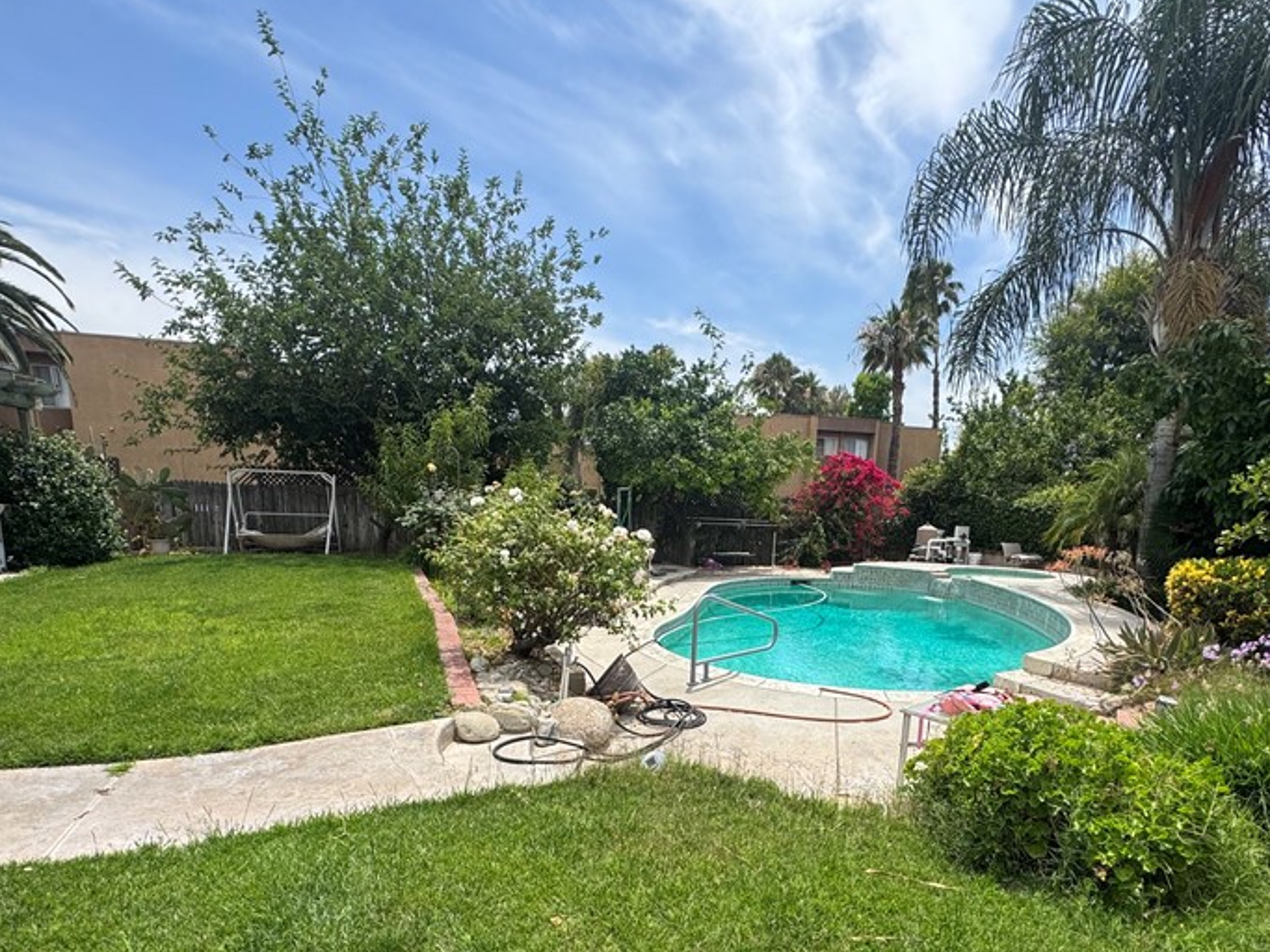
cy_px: 660
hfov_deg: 78.9
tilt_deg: -13.0
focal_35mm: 21
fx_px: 770
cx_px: 671
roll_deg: -1.7
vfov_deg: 61.3
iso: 50
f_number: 2.2
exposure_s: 1/1637
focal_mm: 2.22
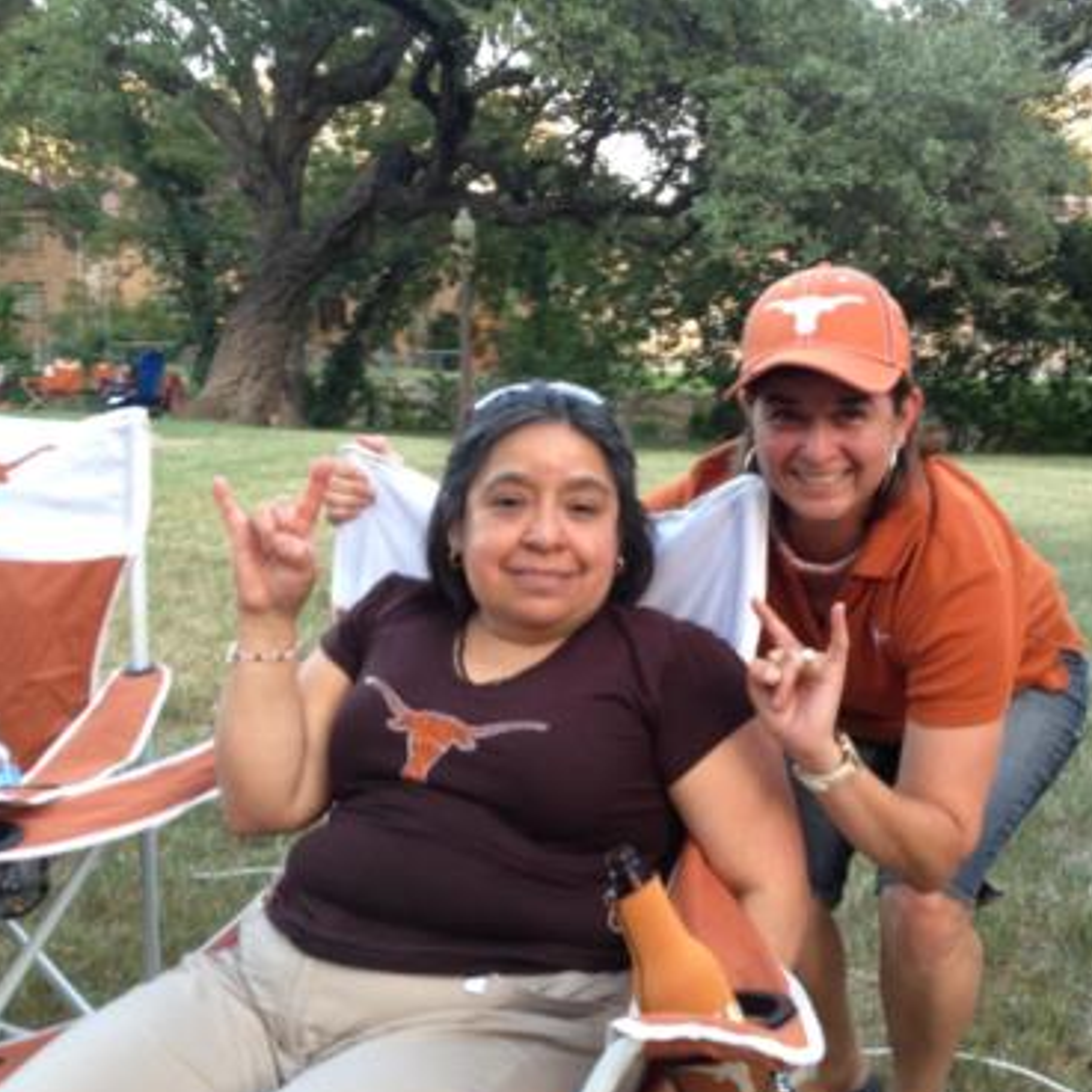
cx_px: 718
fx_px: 1499
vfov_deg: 40.0
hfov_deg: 39.6
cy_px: 553
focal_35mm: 42
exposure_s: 1/20
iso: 80
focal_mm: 4.28
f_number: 2.4
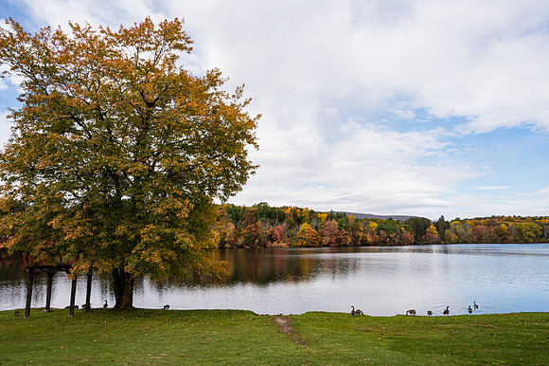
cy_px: 183
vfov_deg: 52.7
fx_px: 369
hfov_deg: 73.3
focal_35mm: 24
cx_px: 274
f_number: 10
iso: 125
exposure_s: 1/125
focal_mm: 24
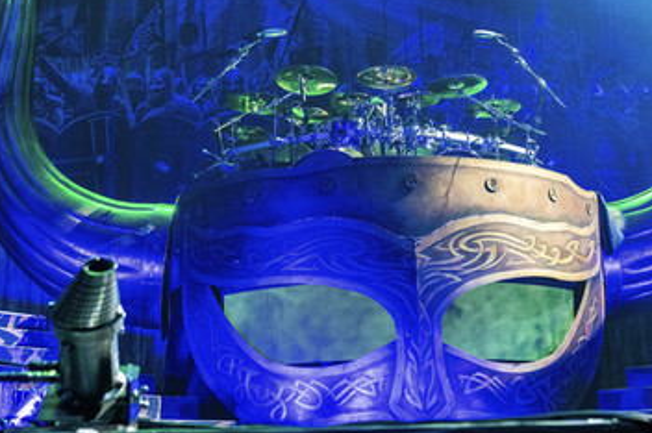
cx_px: 360
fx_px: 905
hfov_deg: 39.6
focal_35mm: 50
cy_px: 192
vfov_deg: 26.9
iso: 2500
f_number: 3.2
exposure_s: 1/400
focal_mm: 39
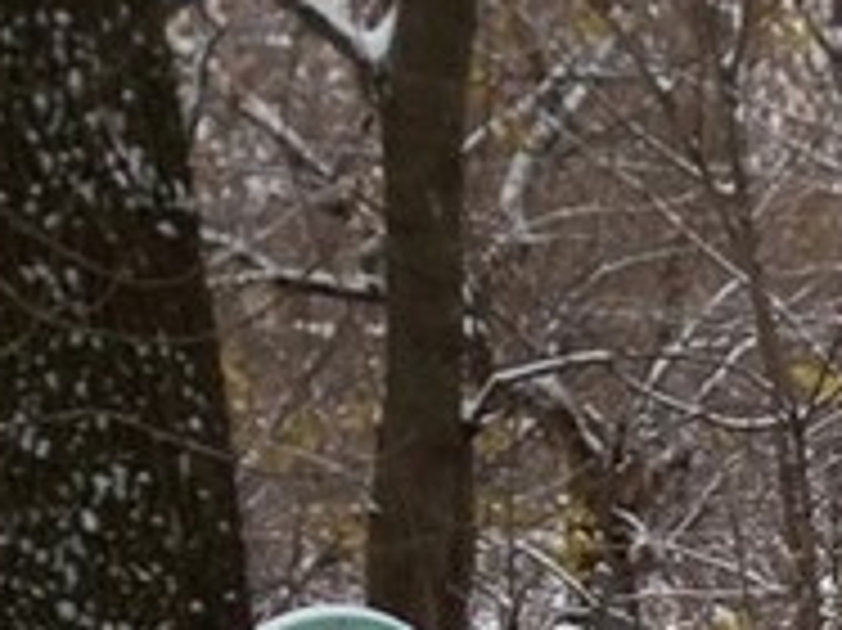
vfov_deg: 9.3
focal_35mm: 137
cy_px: 1674
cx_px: 1346
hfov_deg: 13.4
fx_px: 3330
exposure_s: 1/50
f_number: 2
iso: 50
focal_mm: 4.6
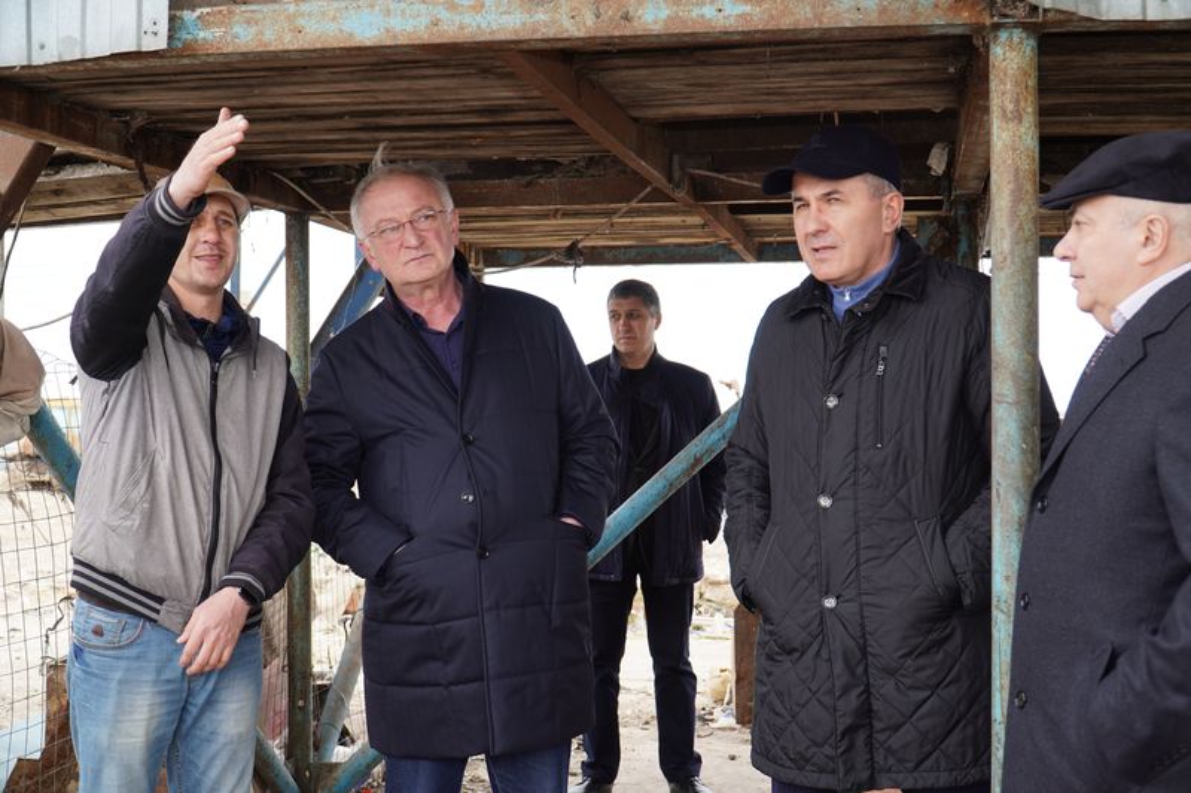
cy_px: 396
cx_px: 596
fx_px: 1488
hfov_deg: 43.6
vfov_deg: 29.9
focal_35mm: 45
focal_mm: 30
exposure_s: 1/60
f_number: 4
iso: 125
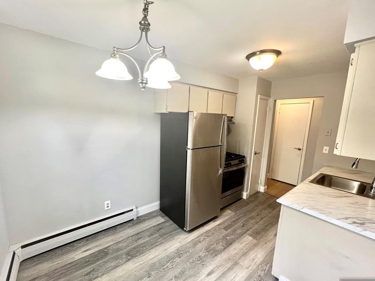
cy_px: 145
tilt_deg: -8.8
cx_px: 177
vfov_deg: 85.6
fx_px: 152
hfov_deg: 102.0
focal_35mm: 14
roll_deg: -1.5
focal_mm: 1.57
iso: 160
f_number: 1.8
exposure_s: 1/60
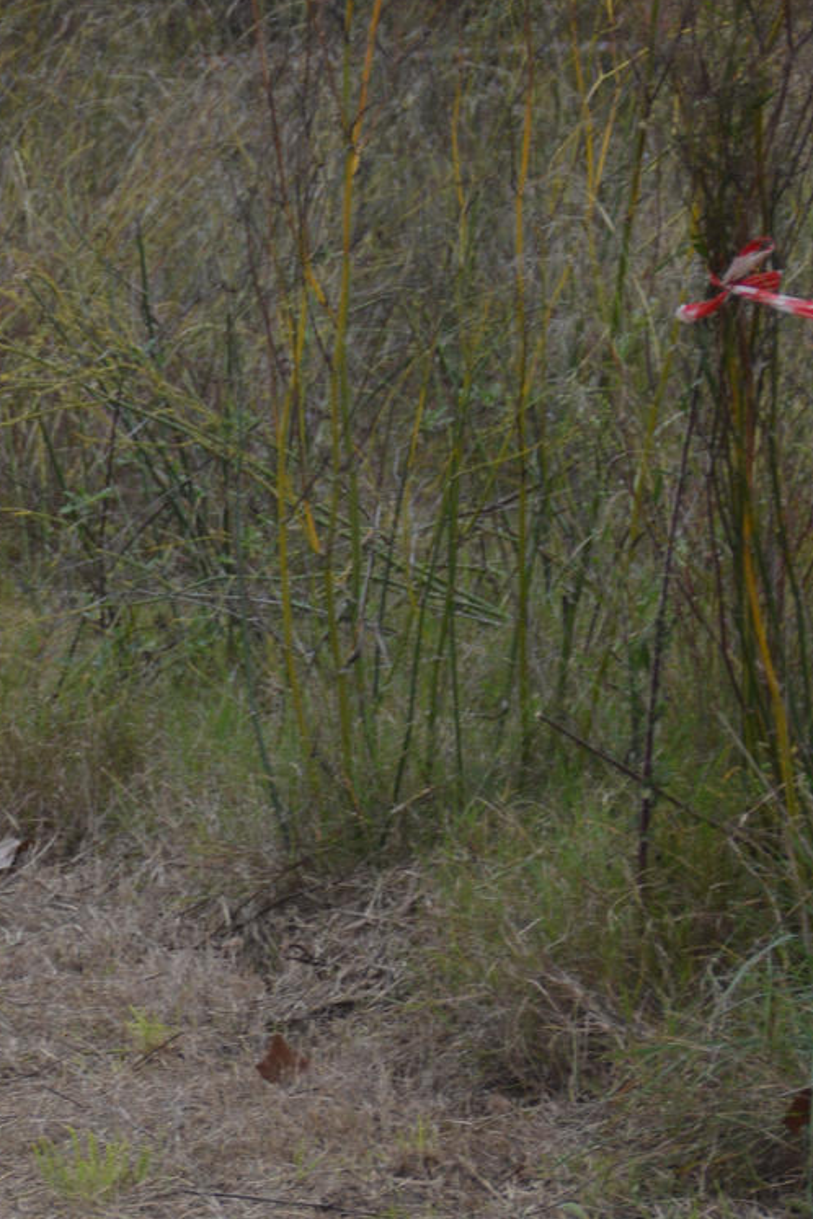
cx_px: -177
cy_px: 880
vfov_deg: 7.1
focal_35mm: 288
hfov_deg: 4.8
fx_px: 9755
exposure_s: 1/500
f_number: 5.6
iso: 280
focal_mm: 70
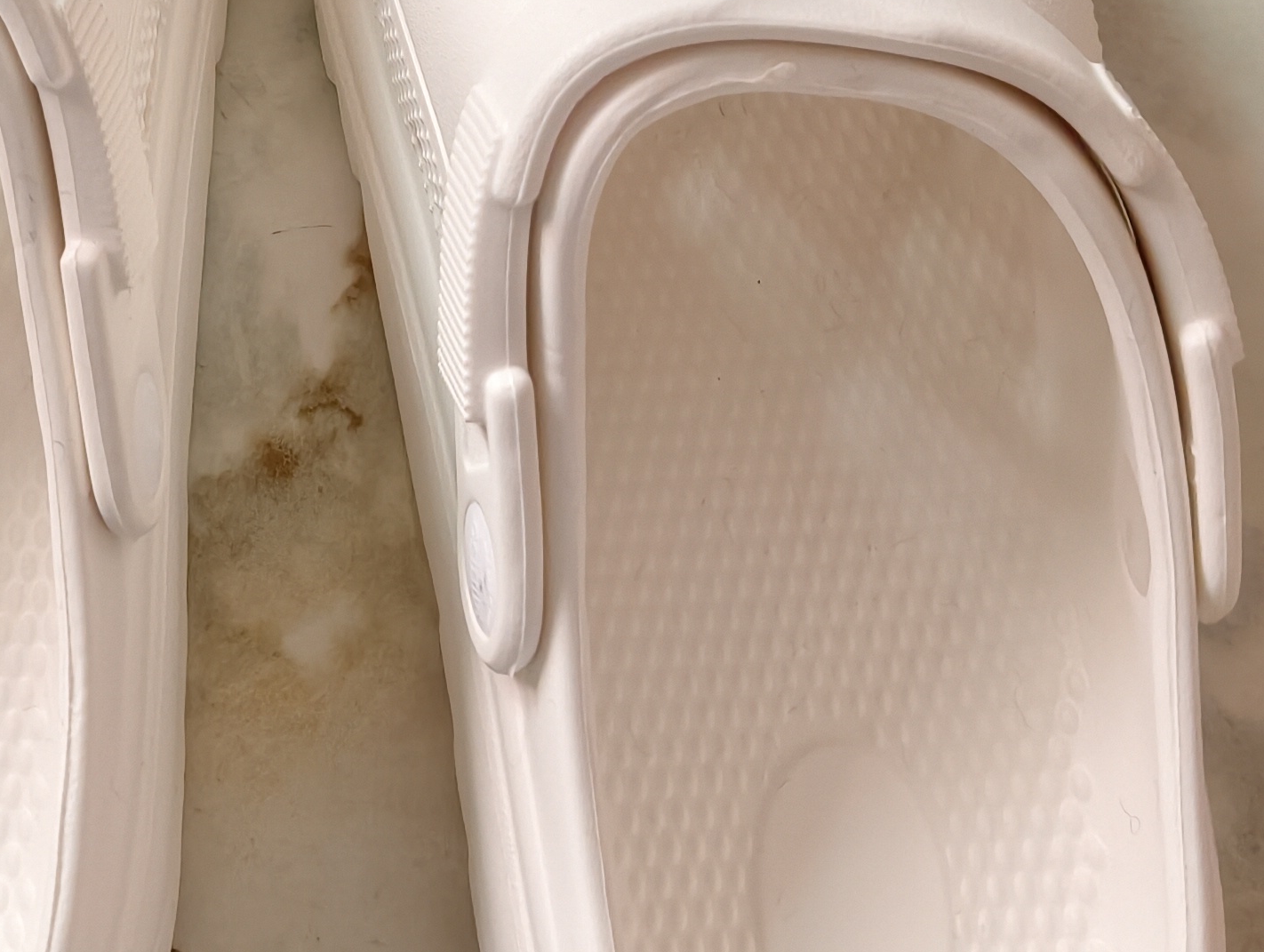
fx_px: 2414
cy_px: 47
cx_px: 315
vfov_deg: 21.7
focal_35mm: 66
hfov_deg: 28.9
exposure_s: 1/33.3
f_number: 1.68
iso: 1089
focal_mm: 6.25
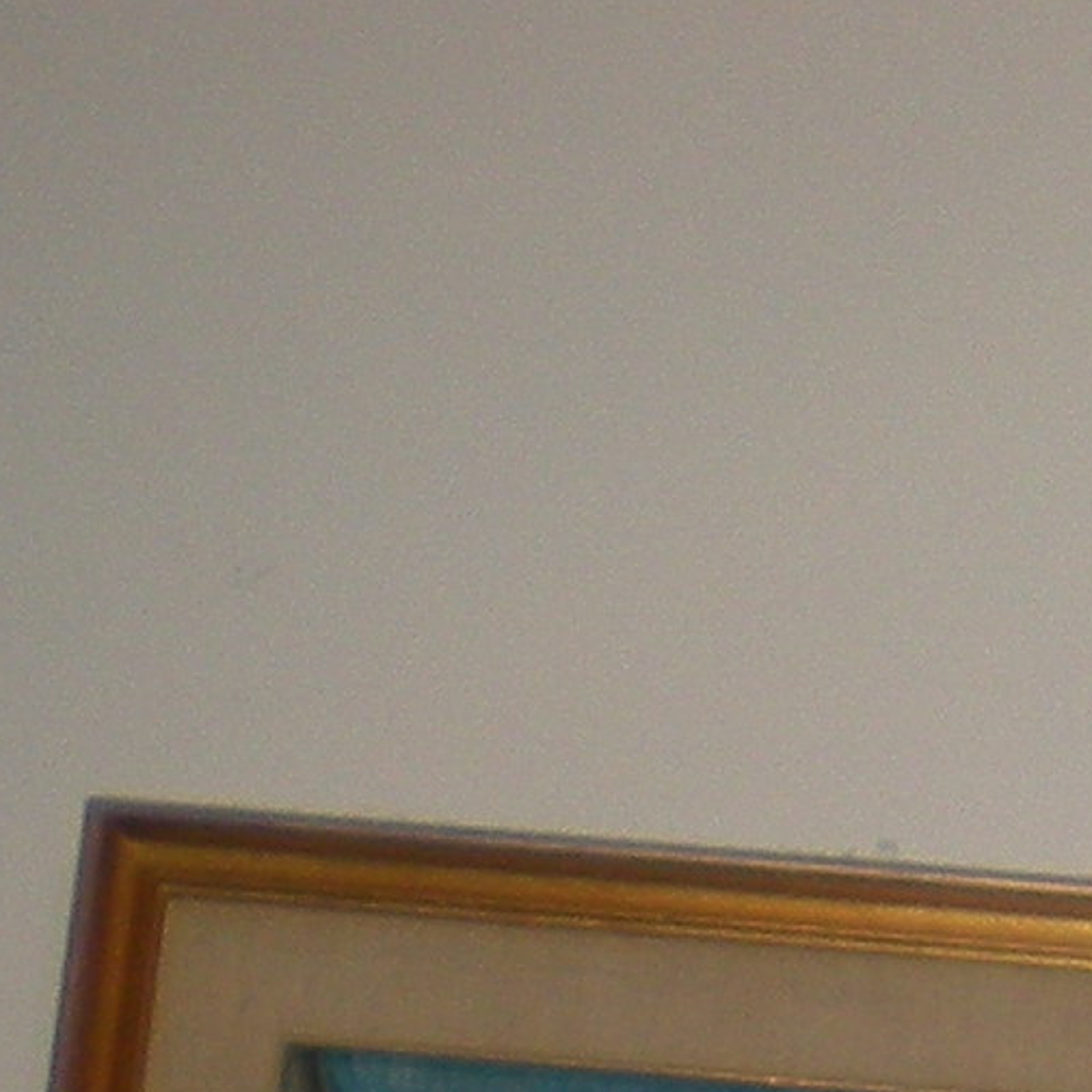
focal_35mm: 217
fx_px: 7745
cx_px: 2714
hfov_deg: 7.5
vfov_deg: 7.6
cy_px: 2469
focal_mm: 6.3
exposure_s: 1/60
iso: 89
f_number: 3.1
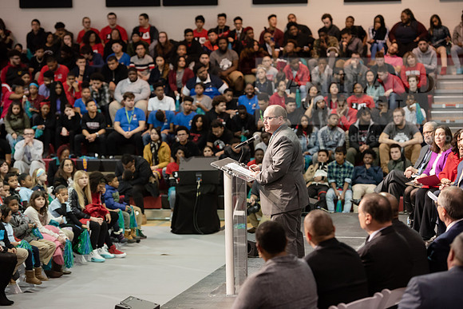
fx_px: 1492
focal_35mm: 116
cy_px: 154
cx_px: 232
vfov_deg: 11.8
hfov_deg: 17.6
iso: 2500
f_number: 3.5
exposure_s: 1/250
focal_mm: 116
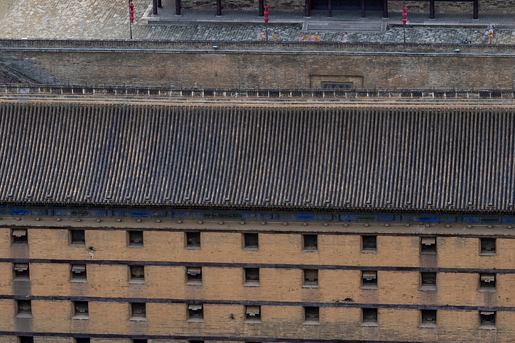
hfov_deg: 10.3
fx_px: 2862
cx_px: 295
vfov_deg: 6.9
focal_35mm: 200
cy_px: 169
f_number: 16
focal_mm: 58
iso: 100
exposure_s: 1/1.25
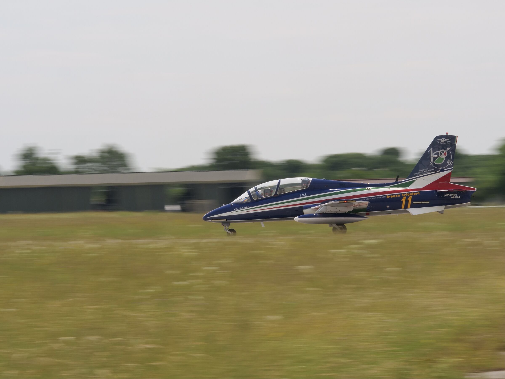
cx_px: 252
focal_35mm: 200
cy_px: 190
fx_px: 2918
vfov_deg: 7.4
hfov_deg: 9.9
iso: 200
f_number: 16
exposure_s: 1/60
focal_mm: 100
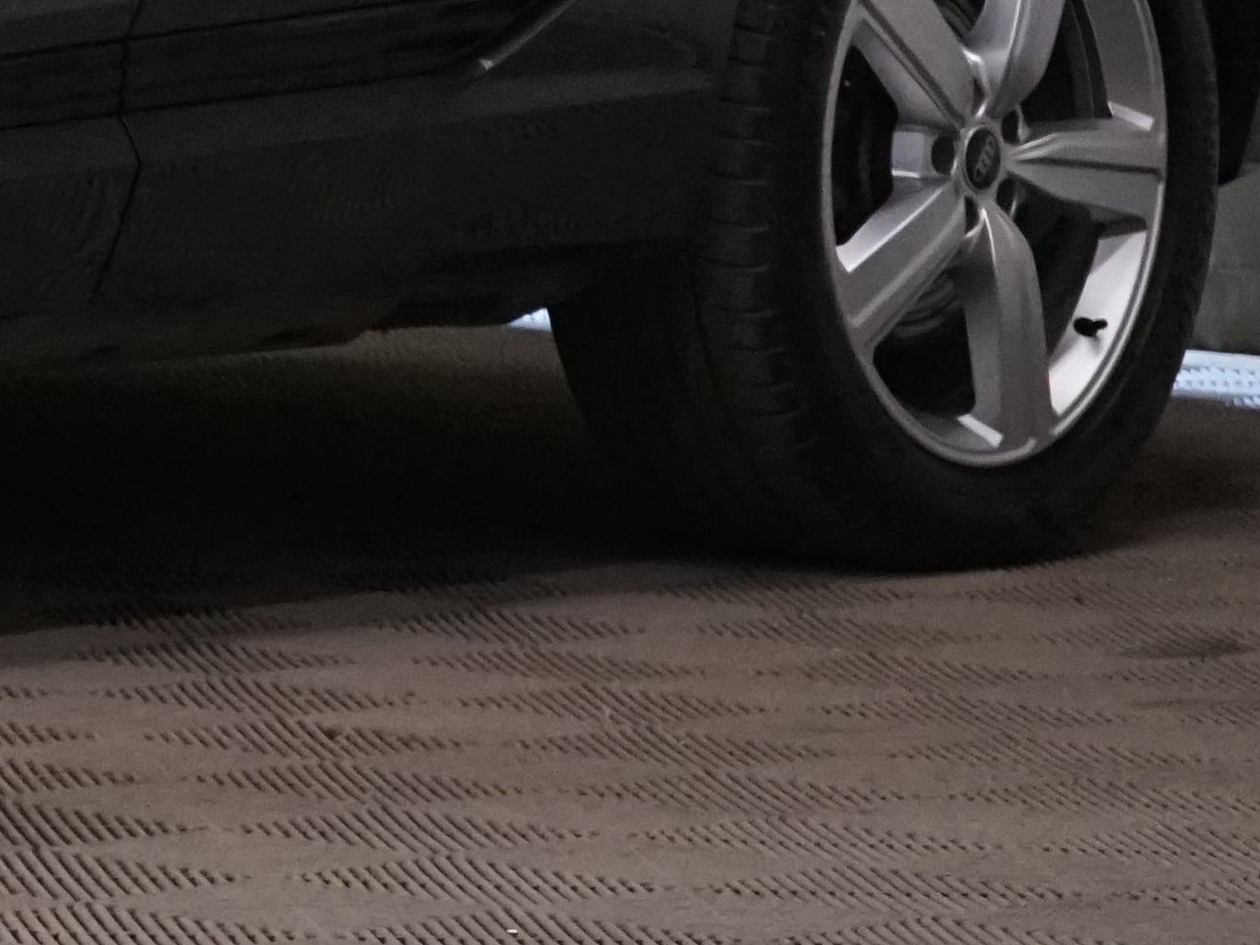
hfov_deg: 6.9
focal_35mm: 280
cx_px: -1084
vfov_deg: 5.2
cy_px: -654
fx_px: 10191
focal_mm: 64
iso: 4000
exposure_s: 1/160
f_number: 5.6
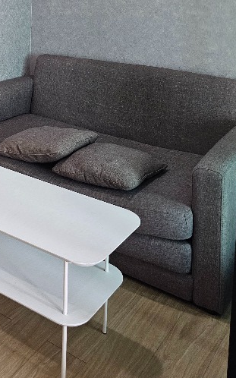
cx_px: -18
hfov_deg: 24.7
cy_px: 14
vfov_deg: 37.4
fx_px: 505
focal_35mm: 49
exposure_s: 1/100
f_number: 1.7
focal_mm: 6.3
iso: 500
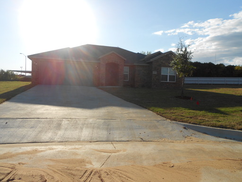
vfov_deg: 53.1
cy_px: 91
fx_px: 182
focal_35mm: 26
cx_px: 121
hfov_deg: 67.3
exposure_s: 1/1250
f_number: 3.2
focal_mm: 4.6
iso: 80
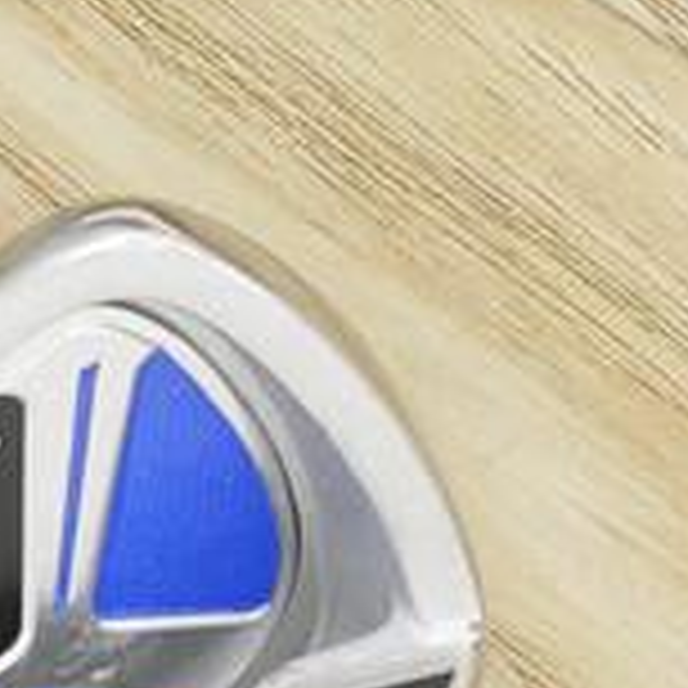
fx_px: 8320
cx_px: -596
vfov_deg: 4.7
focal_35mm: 370
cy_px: -710
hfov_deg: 4.7
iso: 1600
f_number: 4.5
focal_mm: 25
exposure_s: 1/40
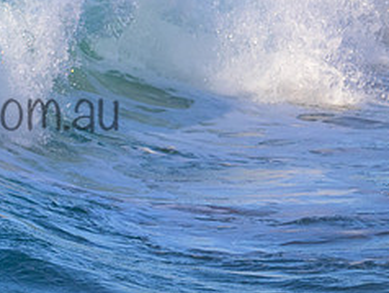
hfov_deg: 2.0
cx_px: -54
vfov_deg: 1.5
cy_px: 92
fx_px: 11069
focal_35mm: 984
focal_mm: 420
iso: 2000
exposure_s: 1/2000
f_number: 10
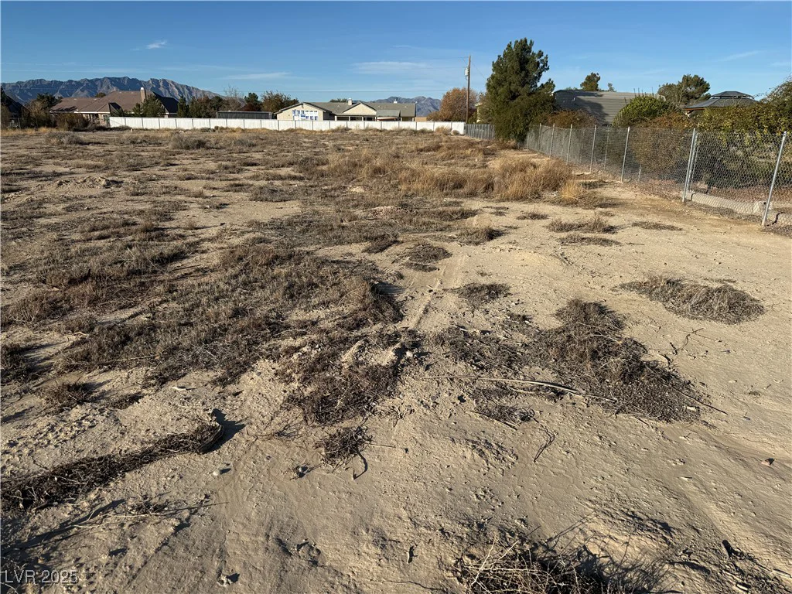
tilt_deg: -16.8
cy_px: 297
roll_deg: -1.4
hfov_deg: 71.6
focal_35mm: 24
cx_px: 396
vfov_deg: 56.8
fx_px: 549
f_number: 1.78
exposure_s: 1/6173
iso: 80
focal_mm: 6.76
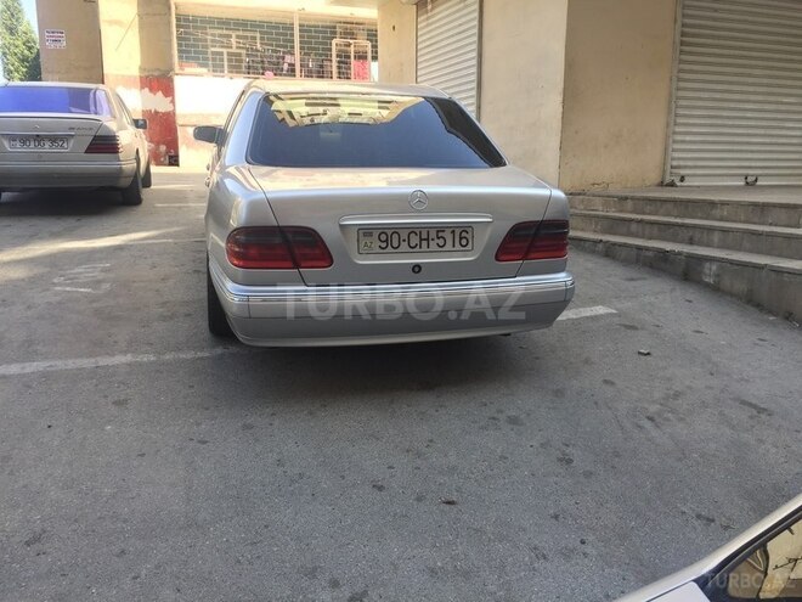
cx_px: 401
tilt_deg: -10.0
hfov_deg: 61.7
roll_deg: +0.0
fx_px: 672
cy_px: 301
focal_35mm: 29
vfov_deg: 48.2
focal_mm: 4.15
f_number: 2.2
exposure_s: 1/293
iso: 32
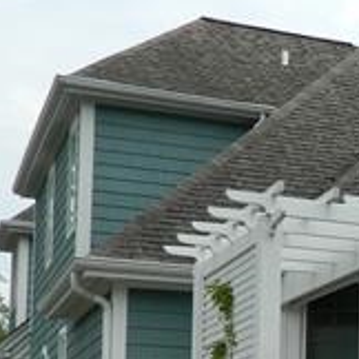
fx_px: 1267
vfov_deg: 15.7
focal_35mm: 108
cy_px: 401
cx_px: 620
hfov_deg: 14.4
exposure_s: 1/1000
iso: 80
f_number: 3.2
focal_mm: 5.6
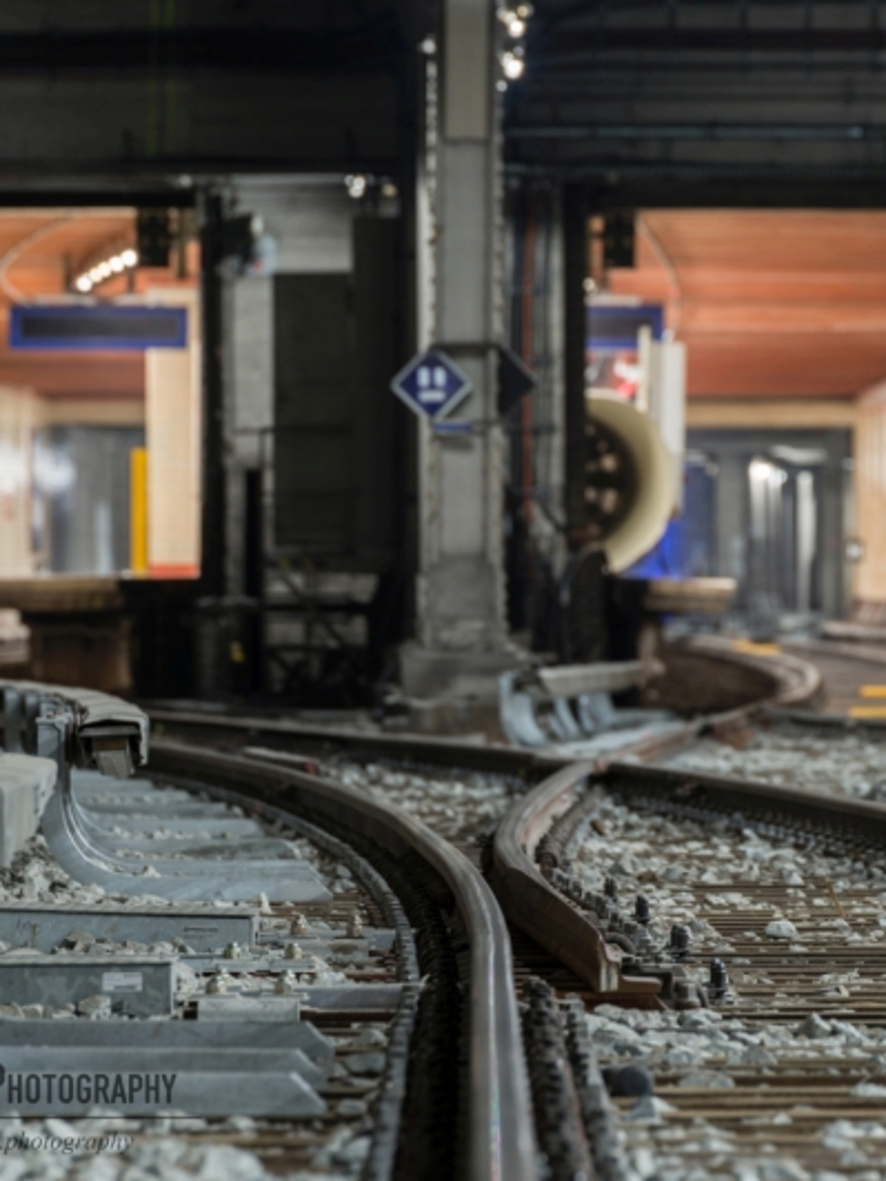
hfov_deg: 3.4
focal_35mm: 434
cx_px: 626
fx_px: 14811
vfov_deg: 4.6
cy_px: 590
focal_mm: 300
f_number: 11
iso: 100
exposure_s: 10
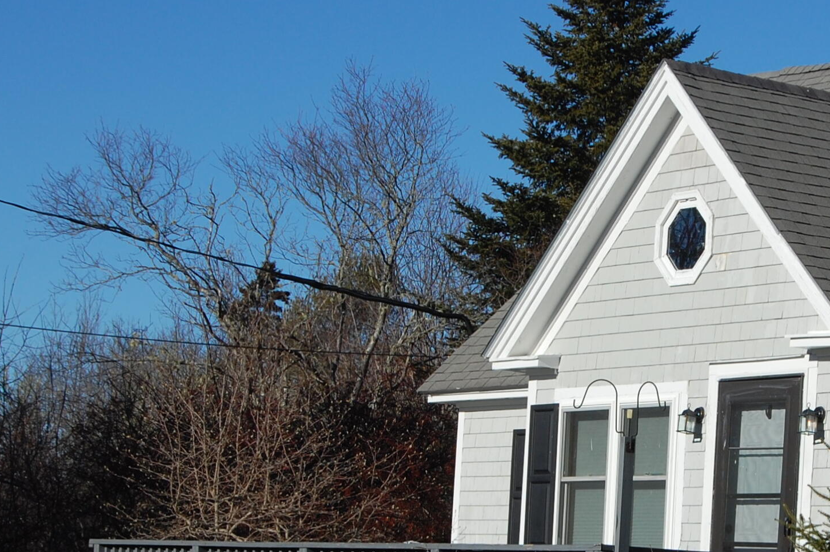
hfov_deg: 16.5
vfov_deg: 11.0
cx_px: 622
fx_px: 2856
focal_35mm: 124
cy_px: 428
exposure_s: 1/500
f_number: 11
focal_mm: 40
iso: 200
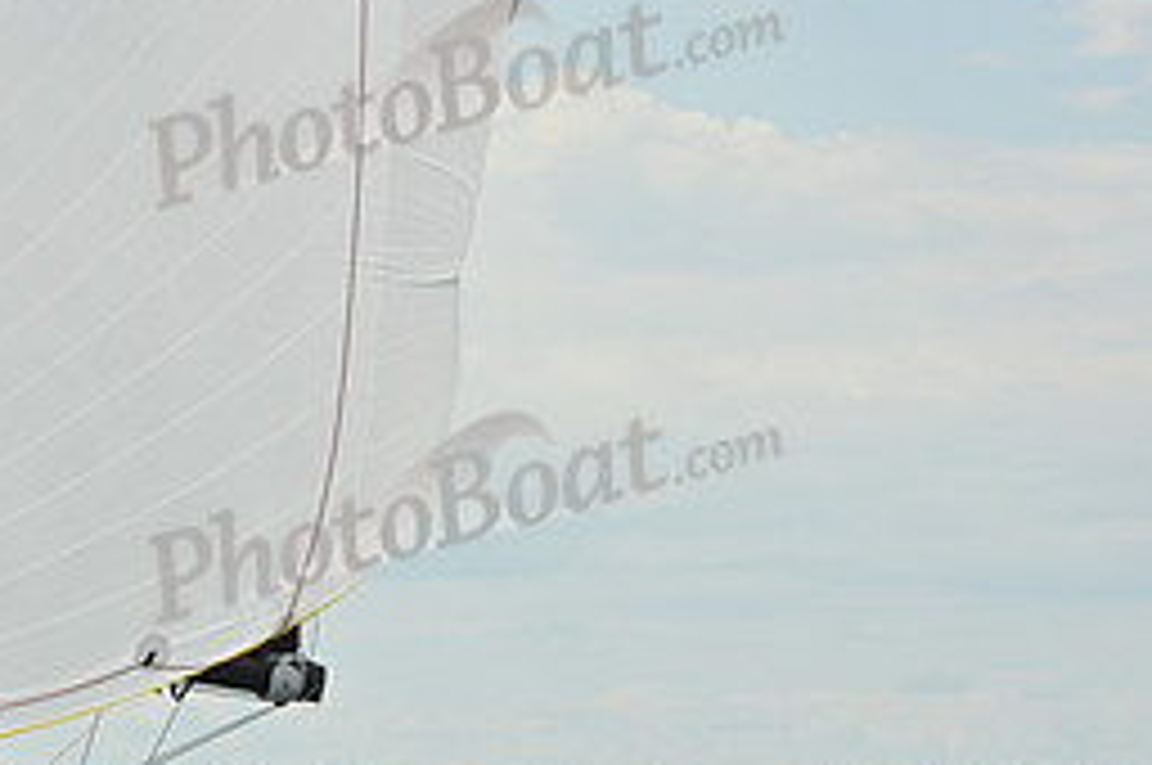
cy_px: 803
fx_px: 7255
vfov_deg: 6.0
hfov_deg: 9.0
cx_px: -81
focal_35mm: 227
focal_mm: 100
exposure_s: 1/1600
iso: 320
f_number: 9
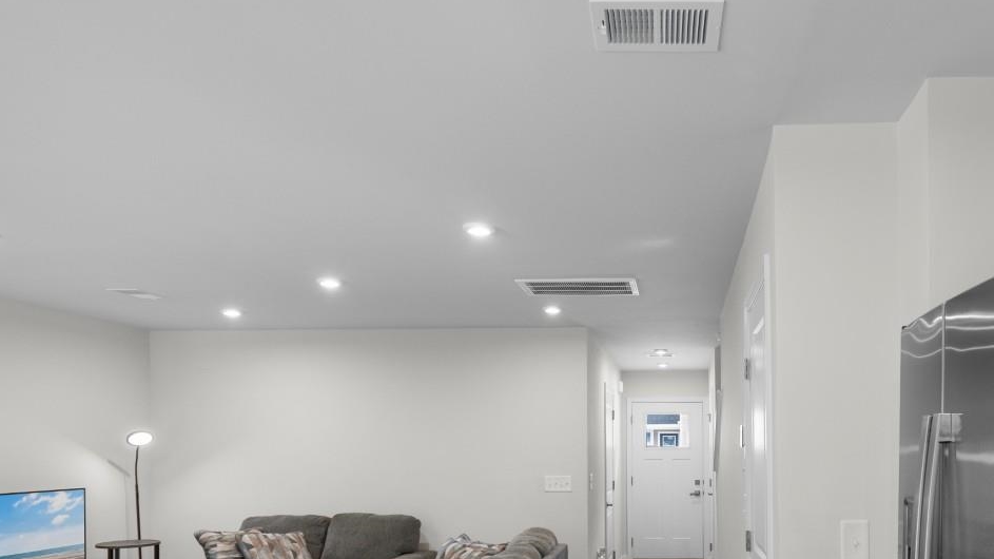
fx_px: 711
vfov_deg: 41.1
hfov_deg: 67.8
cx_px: 667
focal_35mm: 27
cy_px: 446
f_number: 4.5
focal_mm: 10
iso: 100
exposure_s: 1/25
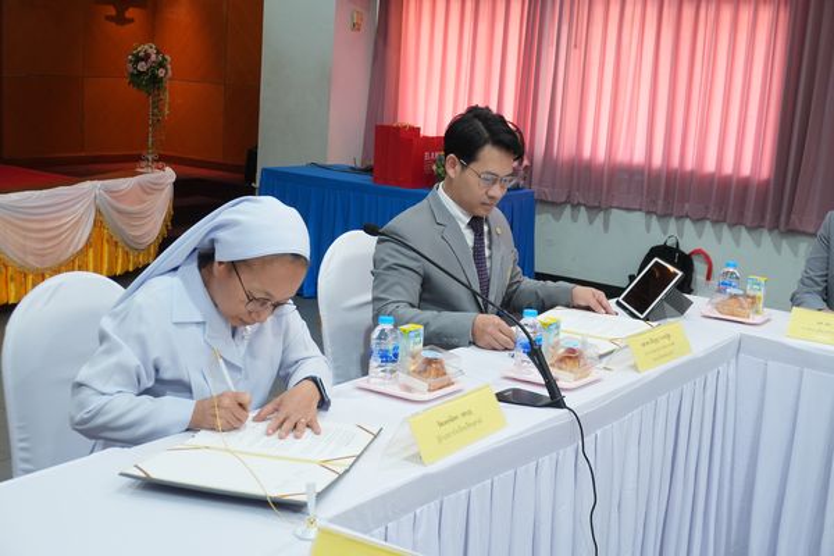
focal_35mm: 48
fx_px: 1112
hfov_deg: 41.1
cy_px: 278
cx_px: 417
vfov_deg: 28.1
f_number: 6.3
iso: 1000
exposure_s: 1/30
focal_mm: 32
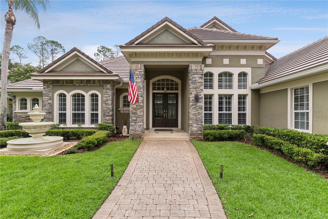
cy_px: 110
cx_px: 164
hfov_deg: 90.0
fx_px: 164
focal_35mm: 18
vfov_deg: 67.4
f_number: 3.5
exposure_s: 1/2000
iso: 250
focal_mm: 12
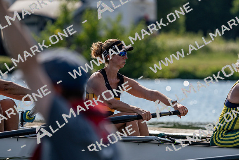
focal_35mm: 404
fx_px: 2683
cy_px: 80
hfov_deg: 5.1
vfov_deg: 3.4
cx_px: 120
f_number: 6.3
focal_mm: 404
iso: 200
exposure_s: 1/1600
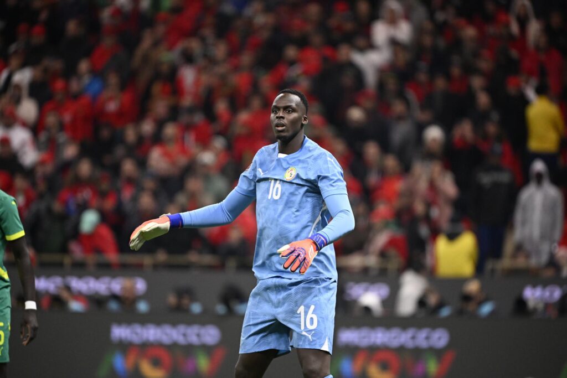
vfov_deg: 3.4
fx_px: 6300
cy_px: 189
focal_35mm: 400
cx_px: 284
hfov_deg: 5.2
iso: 4000
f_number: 4
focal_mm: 400
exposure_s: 1/1600
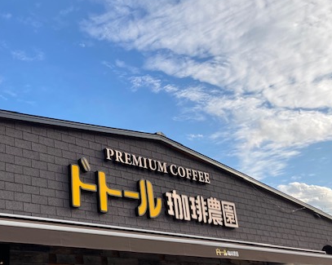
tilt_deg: +17.6
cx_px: 73
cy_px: 179
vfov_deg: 34.5
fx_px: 422
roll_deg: +2.4
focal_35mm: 43
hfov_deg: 41.3
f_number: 1.8
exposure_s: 1/1080
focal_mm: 3.99
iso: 20
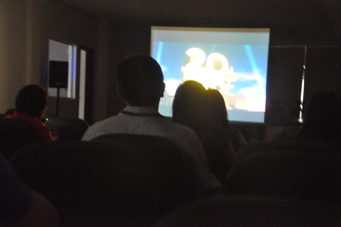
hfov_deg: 31.9
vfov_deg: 21.5
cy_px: 114
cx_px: 170
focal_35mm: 63
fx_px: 596
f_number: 4.5
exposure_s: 1/13
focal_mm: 42
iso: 3200
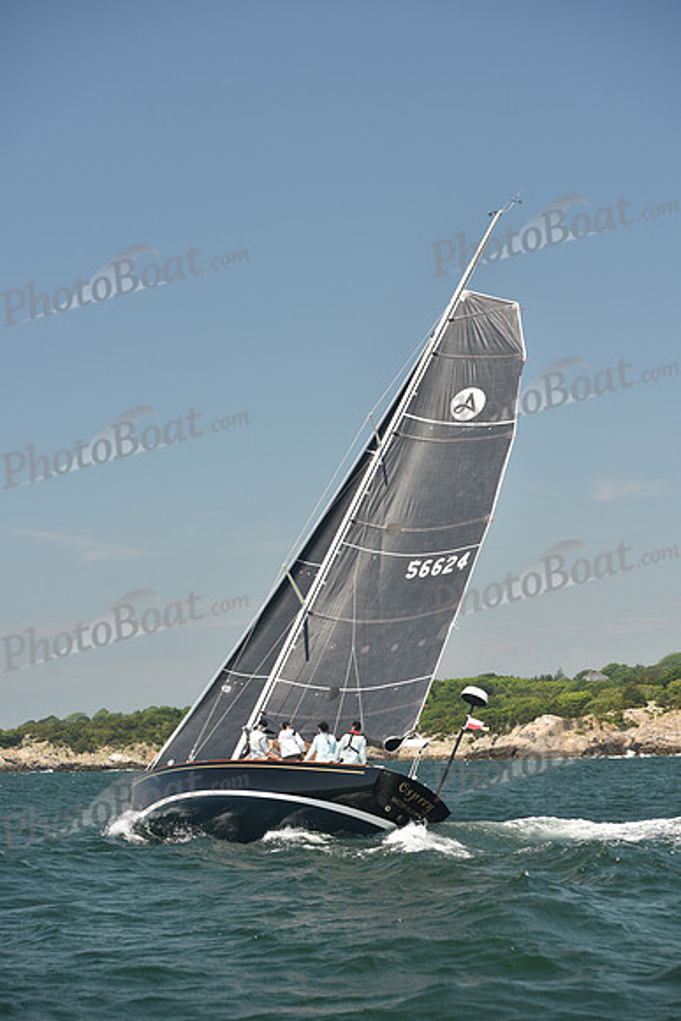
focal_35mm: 70
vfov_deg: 28.8
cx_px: 340
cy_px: 510
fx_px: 1985
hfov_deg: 19.5
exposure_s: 1/640
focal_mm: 70
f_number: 5
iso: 250
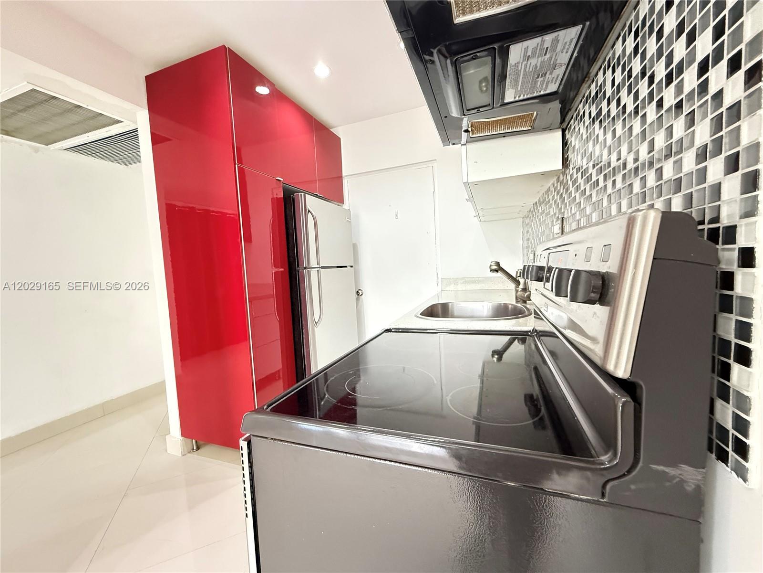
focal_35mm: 14
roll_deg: +2.3
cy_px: 286
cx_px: 382
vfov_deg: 85.7
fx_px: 309
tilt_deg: -3.6
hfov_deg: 102.1
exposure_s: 1/60
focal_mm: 2.22
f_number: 2.2
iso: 1000
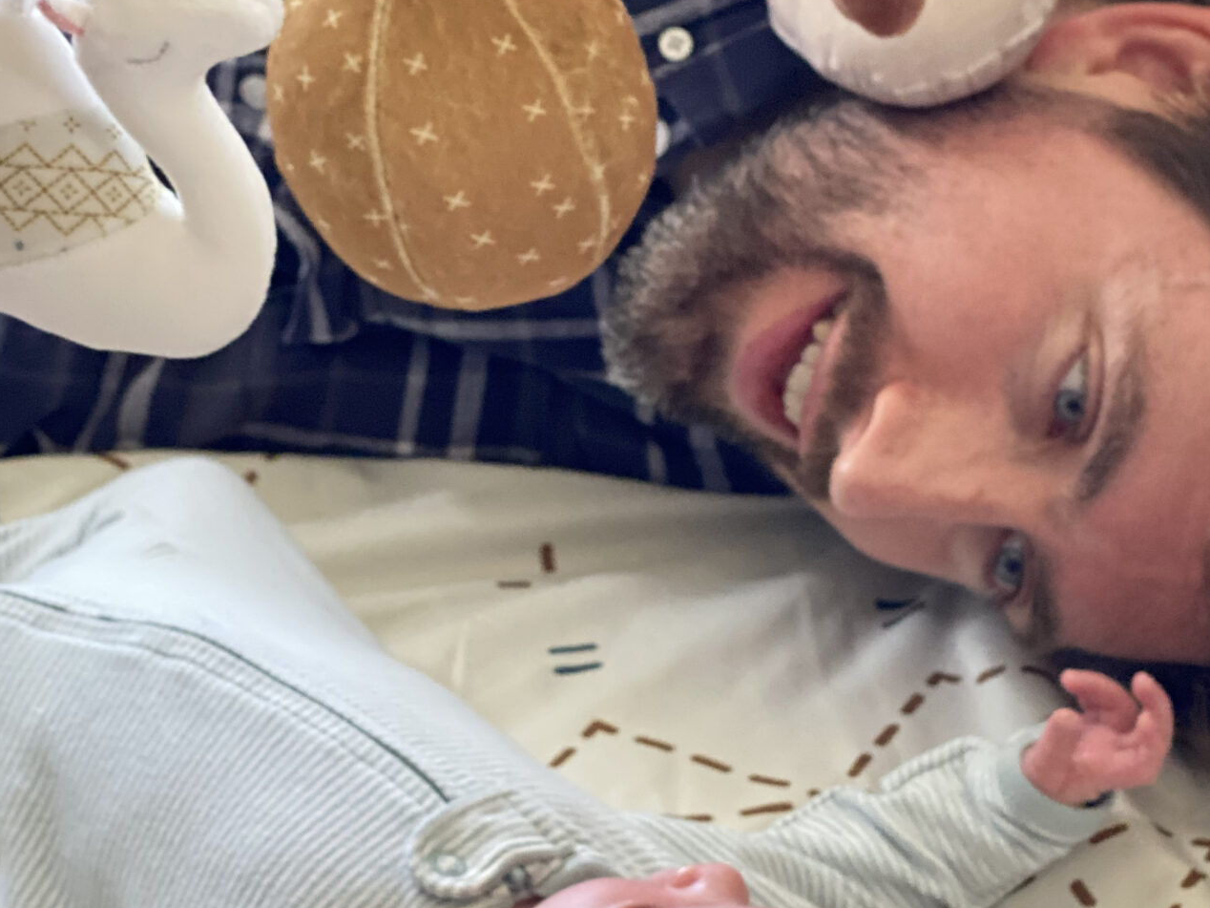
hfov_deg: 18.7
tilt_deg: -30.9
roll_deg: +0.8
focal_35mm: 105
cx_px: 668
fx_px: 3670
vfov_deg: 14.1
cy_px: 644
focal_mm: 6
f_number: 2
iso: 400
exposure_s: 1/40
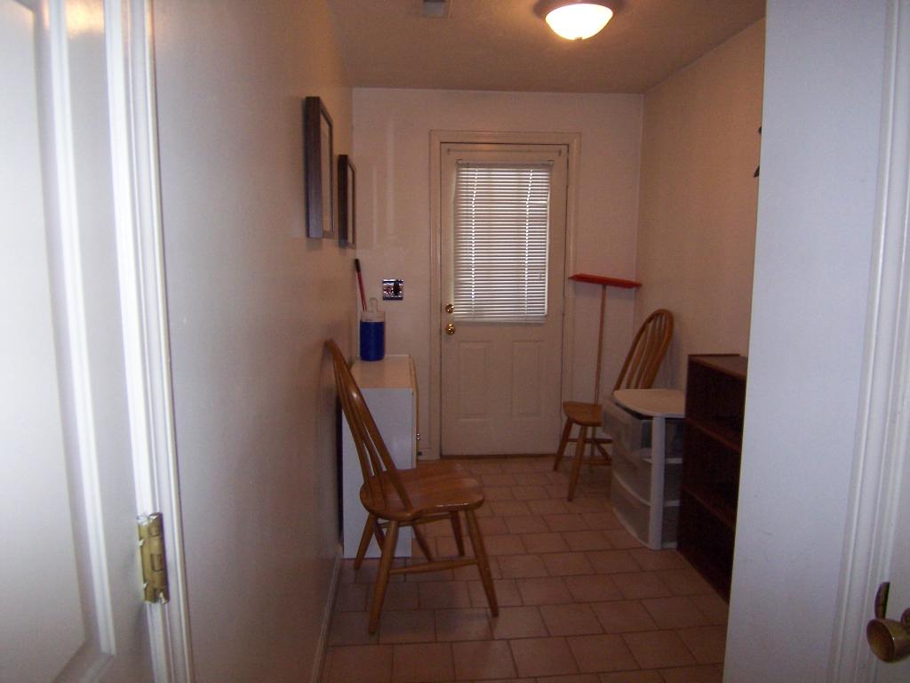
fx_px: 605
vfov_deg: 58.9
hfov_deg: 73.9
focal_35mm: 23
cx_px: 455
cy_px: 342
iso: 200
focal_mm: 3.8
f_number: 2.8
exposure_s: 1/30
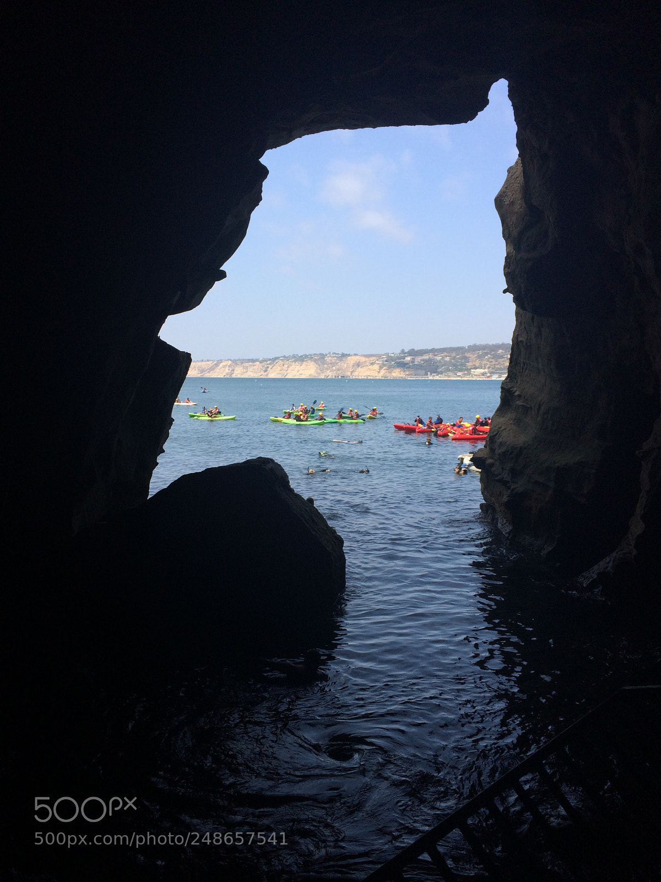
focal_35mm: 29
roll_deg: +0.5
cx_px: 330
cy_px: 441
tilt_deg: -5.3
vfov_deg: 61.7
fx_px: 738
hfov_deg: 48.2
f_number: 2.2
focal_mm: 4.15
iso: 32
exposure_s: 1/1368
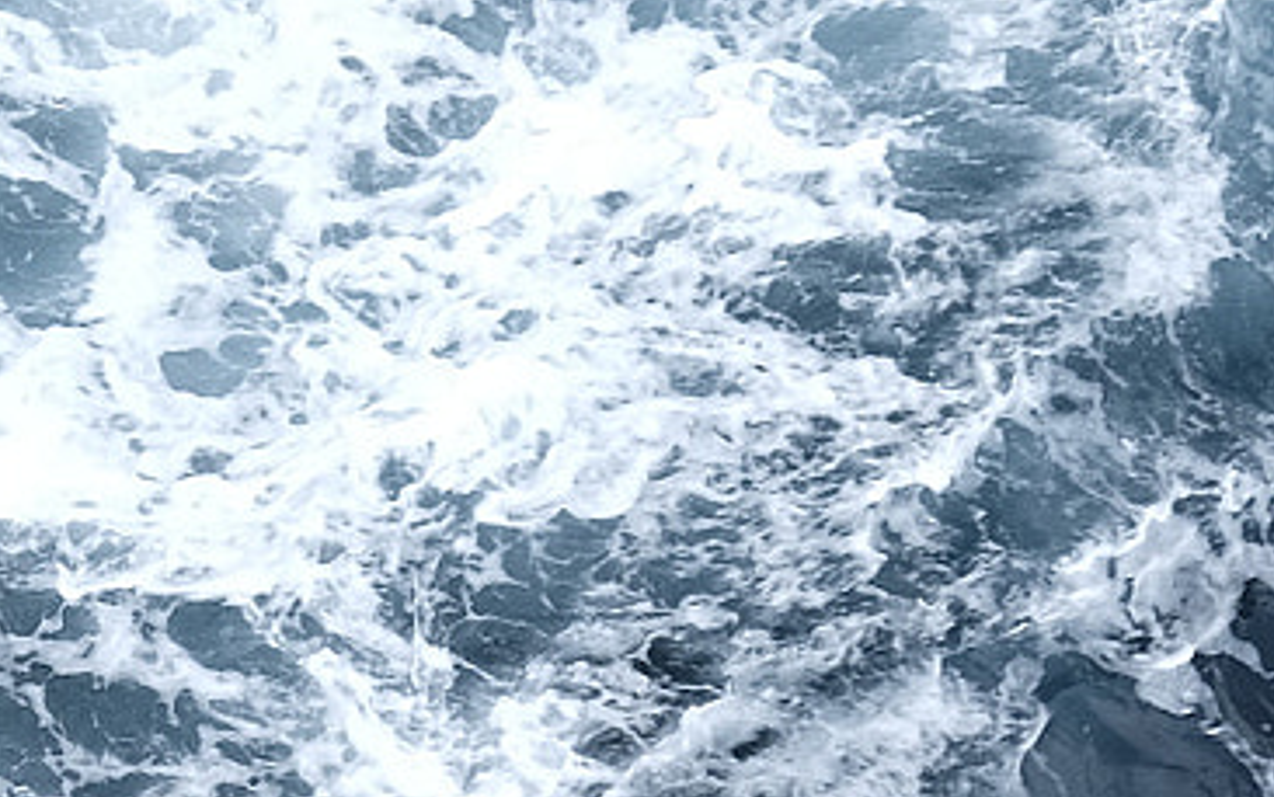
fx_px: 12851
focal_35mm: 370
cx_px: -647
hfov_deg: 5.6
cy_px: 814
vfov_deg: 3.5
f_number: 5
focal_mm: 55
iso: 100
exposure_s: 1/150
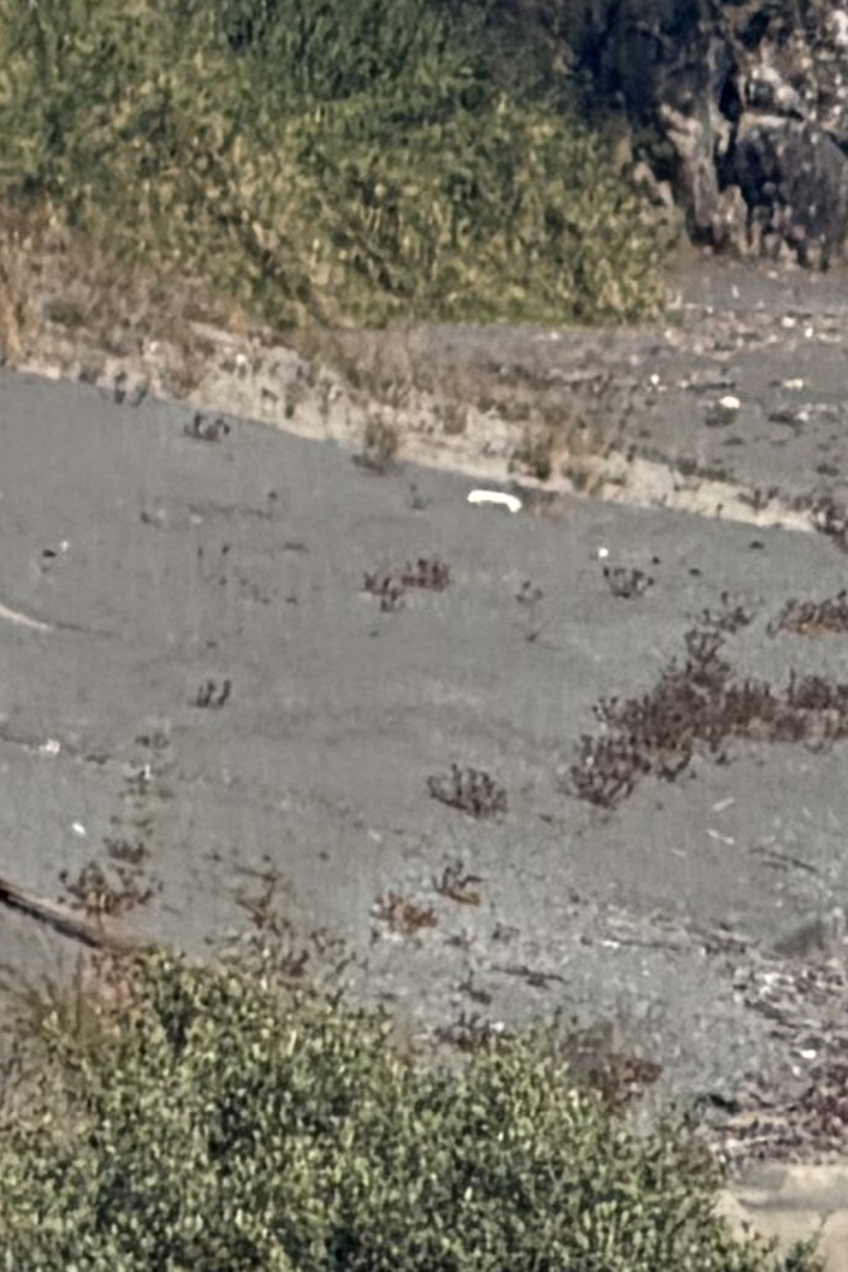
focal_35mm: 803
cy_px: -266
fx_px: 28384
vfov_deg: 2.6
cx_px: 4366
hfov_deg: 1.7
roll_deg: +1.3
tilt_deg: -0.1
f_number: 2.8
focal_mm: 16.89
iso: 20
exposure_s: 1/876
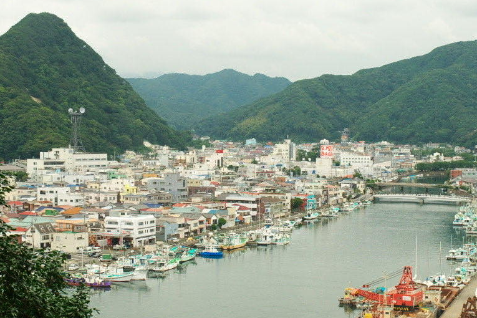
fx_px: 1031
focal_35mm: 78
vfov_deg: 17.5
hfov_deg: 26.0
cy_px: 182
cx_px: 253
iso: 100
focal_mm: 31
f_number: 11
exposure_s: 1/60
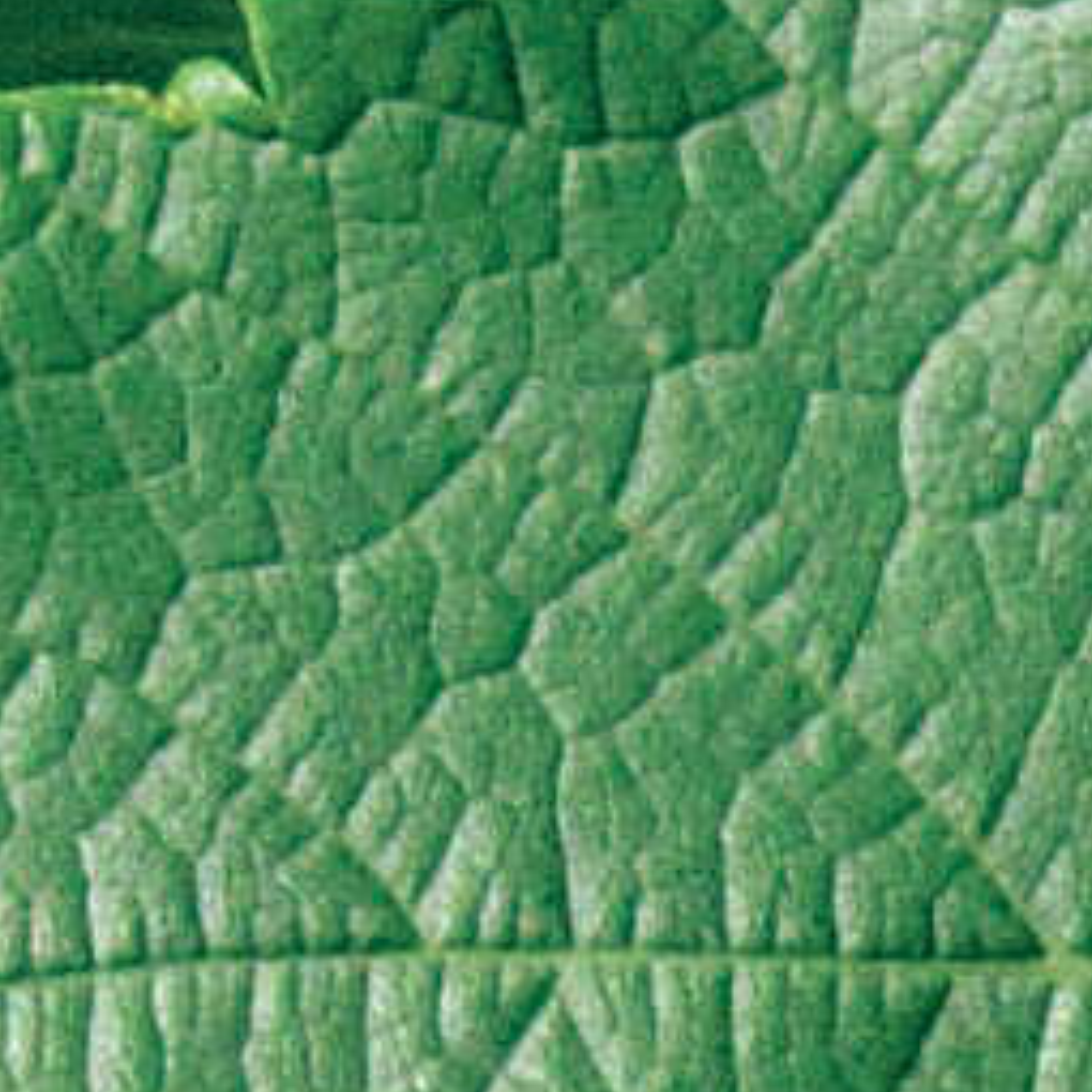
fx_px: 12170
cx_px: 2154
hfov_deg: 5.0
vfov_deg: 5.0
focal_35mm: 341
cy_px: 2805
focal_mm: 7.8
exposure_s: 1/967
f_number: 2.8
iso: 64
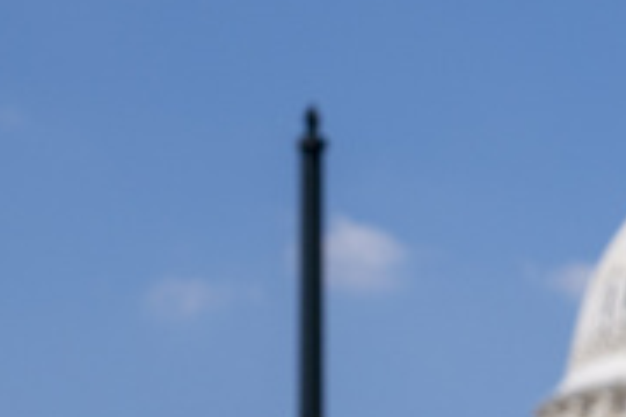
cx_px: 1499
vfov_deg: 4.4
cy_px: 735
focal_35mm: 307
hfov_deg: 6.4
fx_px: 5338
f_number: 5.6
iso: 200
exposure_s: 1/2000
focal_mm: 54
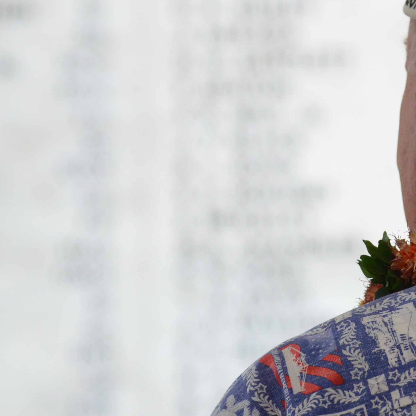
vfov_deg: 6.7
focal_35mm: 262
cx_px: 399
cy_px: 192
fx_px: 3562
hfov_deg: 6.7
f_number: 2.8
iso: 1600
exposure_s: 1/800
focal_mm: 70
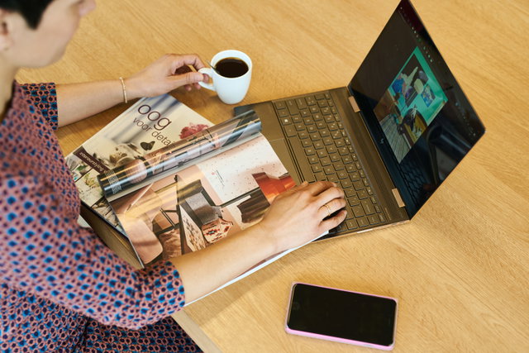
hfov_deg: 39.6
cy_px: 176
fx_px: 735
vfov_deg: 27.0
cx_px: 264
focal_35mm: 50
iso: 800
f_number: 3.2
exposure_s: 1/400
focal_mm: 50
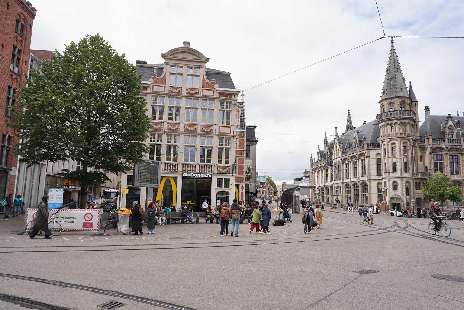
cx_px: 232
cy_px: 155
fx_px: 309
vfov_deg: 53.1
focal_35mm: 24
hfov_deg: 73.7
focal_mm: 24
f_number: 13
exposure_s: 1/100
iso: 100
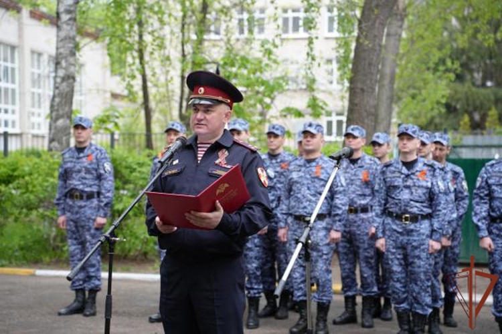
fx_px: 1046
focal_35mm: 75
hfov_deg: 27.0
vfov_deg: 18.2
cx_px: 251
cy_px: 167
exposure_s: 1/160
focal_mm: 75
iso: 800
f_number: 4
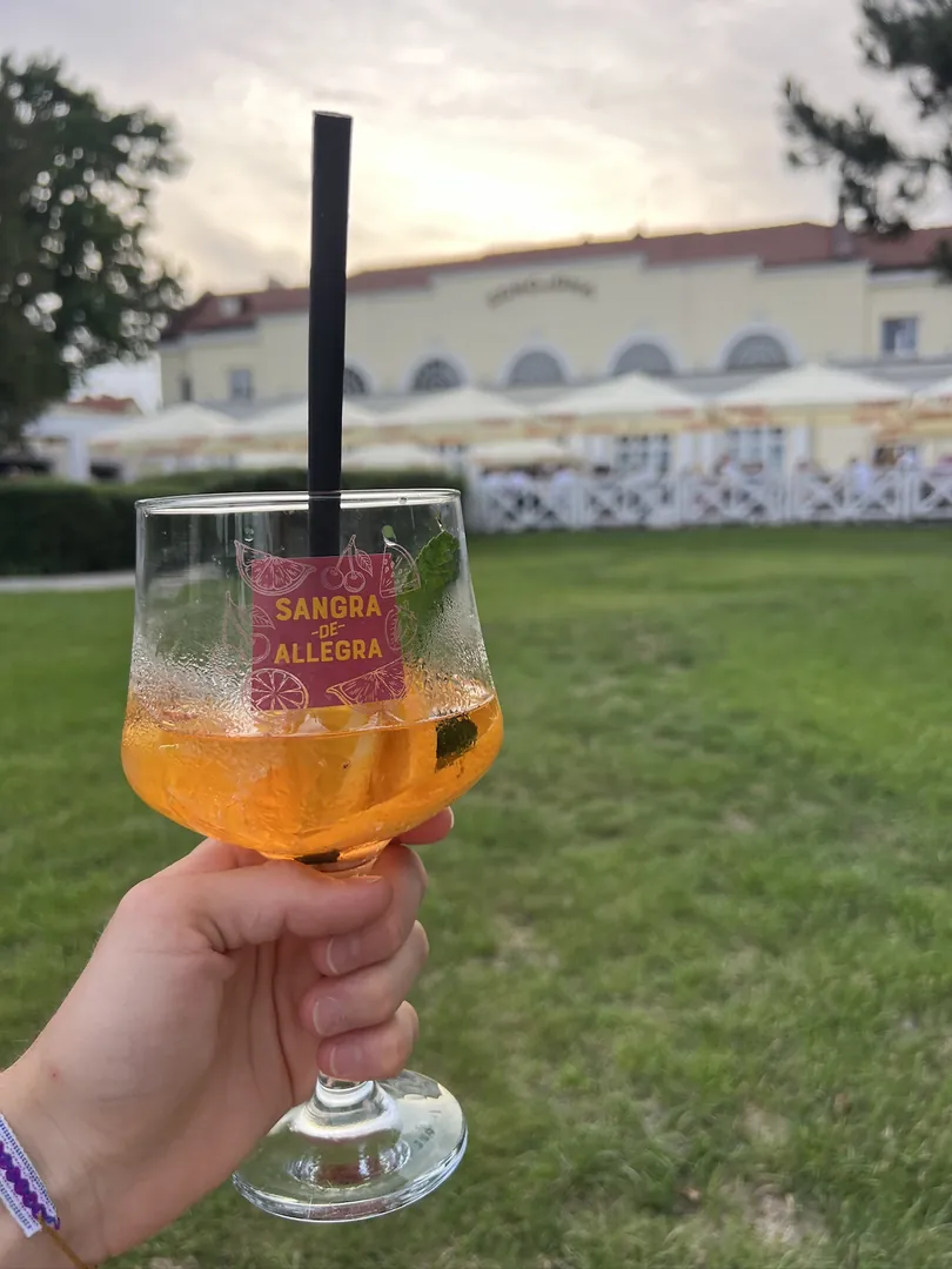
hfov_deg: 53.1
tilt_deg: -4.4
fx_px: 953
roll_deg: +2.0
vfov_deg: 67.3
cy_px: 634
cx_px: 476
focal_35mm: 26
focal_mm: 5.7
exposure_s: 1/597
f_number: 1.5
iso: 50
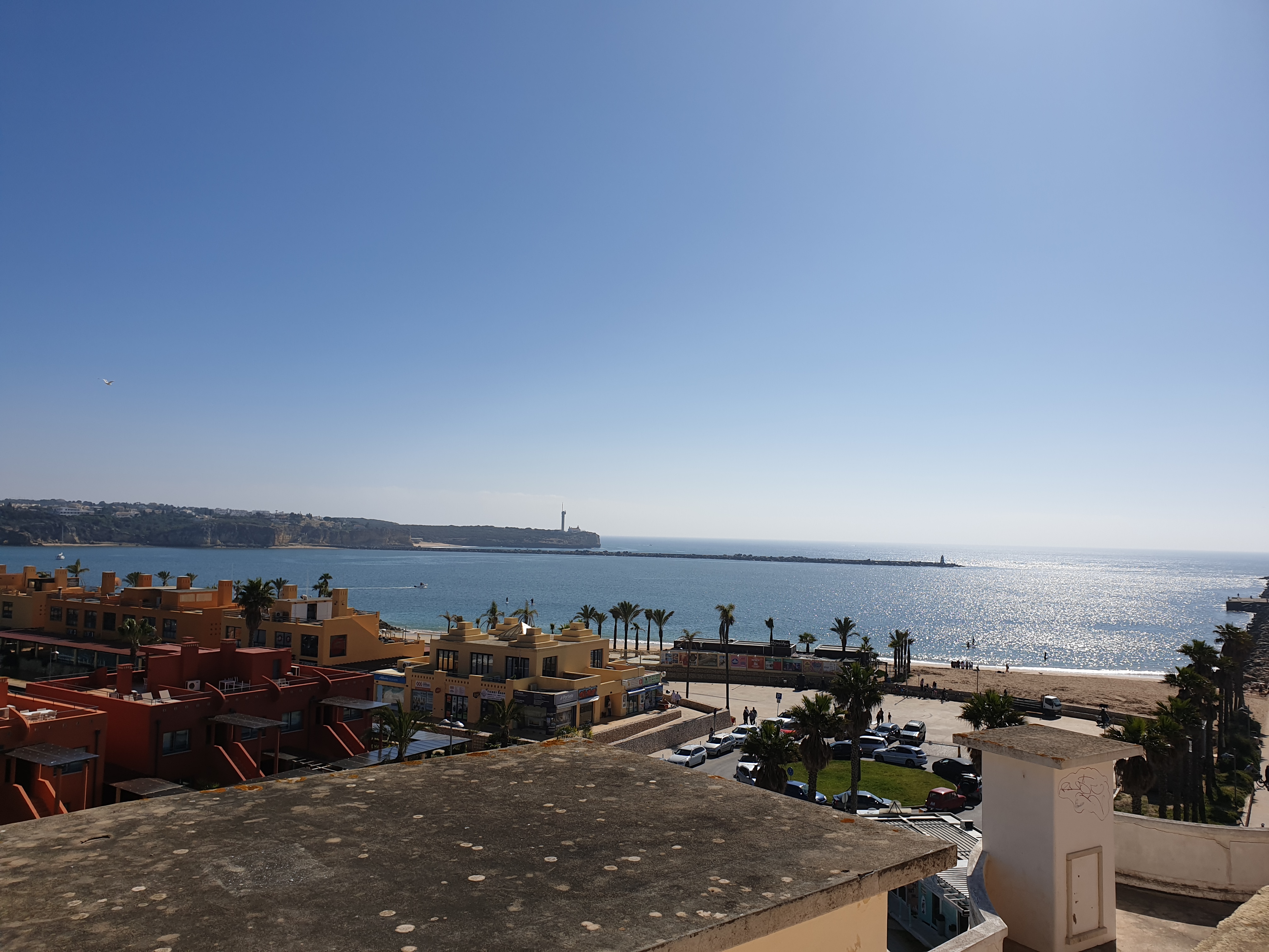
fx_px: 953
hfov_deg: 67.3
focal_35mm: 26
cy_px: 476
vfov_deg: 53.1
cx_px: 634
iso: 50
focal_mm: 4.3
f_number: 2.4
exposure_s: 1/4717
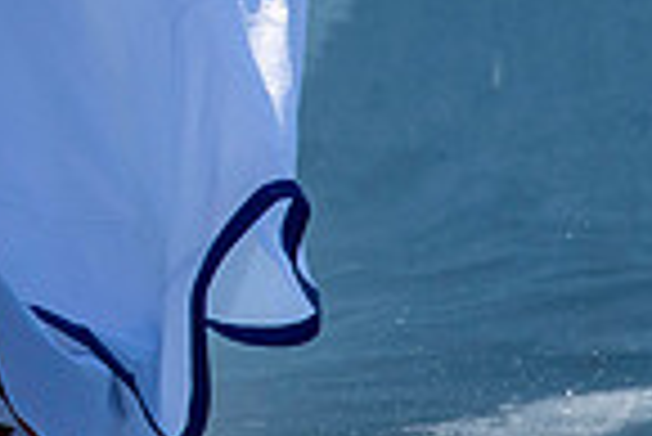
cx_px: -409
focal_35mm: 1799
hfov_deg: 1.1
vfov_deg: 0.8
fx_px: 32614
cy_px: -366
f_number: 5
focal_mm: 300
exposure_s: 1/4000
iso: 320
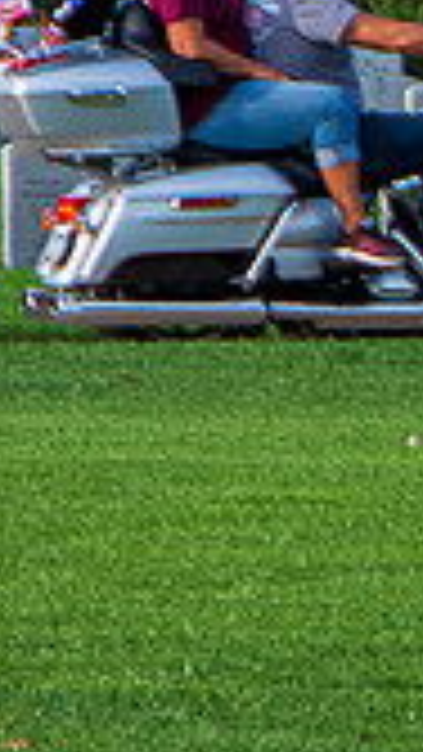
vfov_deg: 2.1
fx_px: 20946
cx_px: 1739
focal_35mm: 1051
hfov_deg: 1.2
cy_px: 352
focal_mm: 135
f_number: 6.3
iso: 400
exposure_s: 1/640
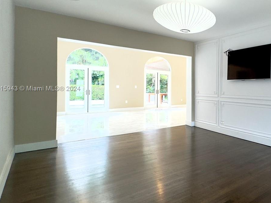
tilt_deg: -1.0
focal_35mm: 25
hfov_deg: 62.2
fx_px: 196
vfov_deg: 54.7
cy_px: 89
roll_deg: -1.4
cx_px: 225
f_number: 2.2
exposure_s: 1/120
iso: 64
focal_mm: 2.22
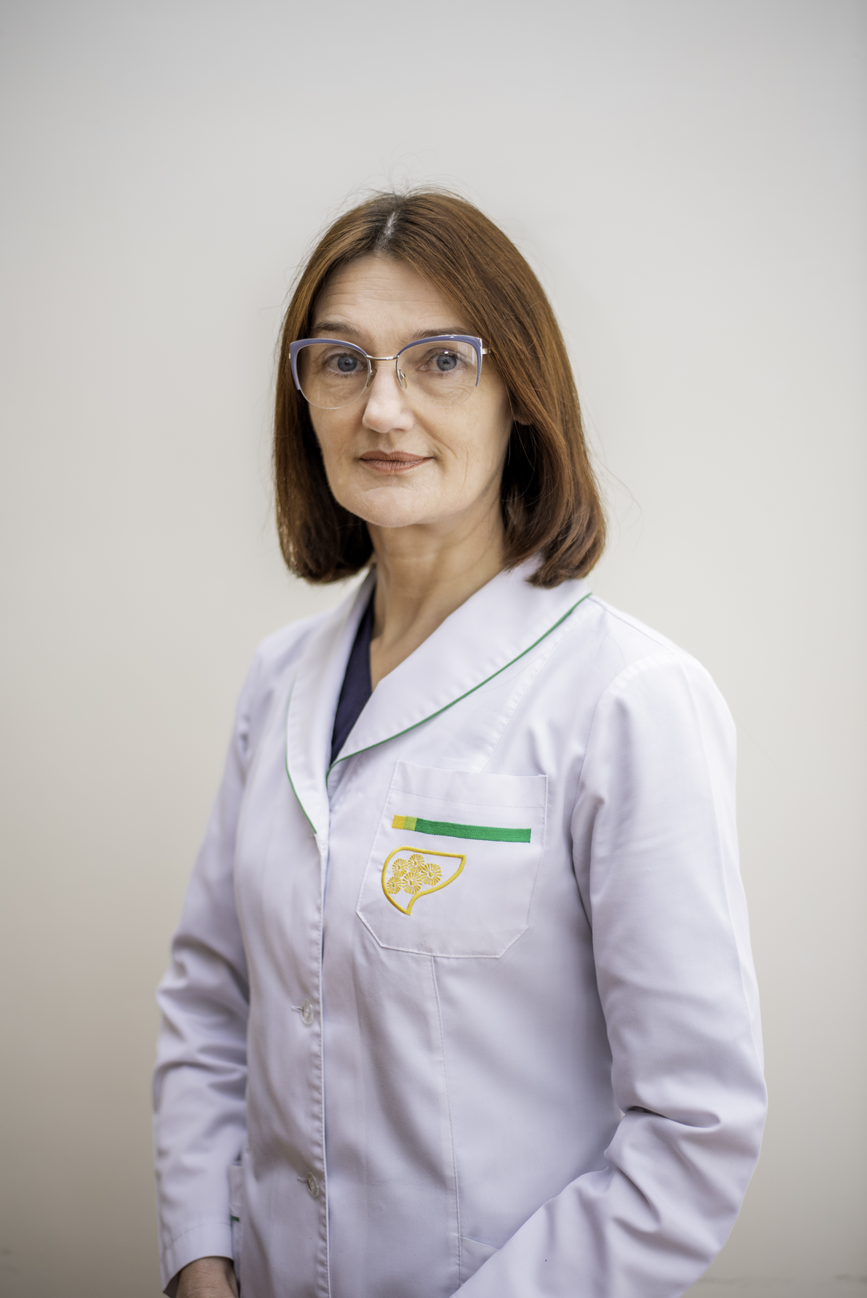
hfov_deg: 27.0
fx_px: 1804
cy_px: 649
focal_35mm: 50
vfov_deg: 39.6
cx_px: 434
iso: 320
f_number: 1.8
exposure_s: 1/250
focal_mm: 50
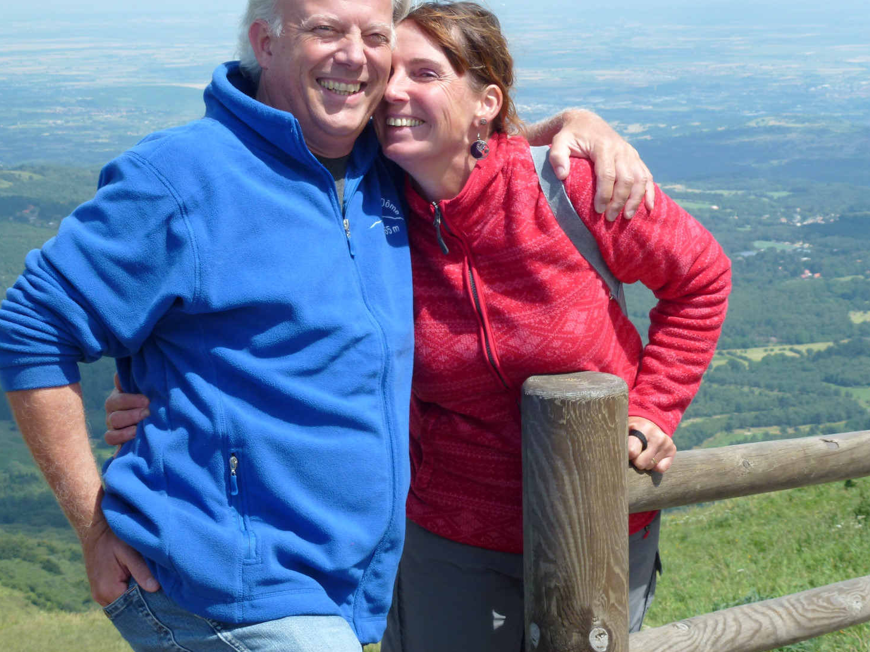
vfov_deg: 18.9
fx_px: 1960
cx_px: 414
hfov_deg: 25.0
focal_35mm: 78
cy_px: 296
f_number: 4.7
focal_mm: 12.7
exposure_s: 1/400
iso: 100
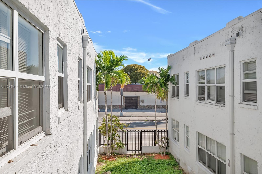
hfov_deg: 67.4
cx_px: 131
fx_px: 196
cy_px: 87
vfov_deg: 47.9
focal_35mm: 27
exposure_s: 1/320
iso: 100
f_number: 8
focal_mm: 18
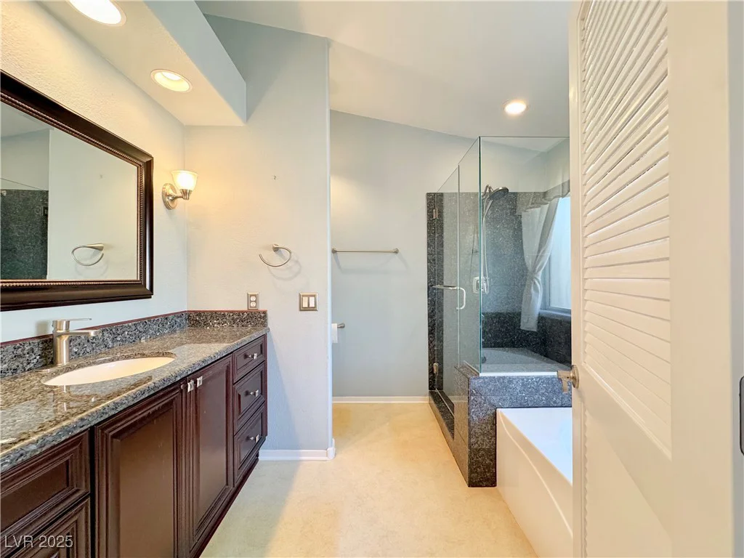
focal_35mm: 14
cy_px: 279
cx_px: 372
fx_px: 301
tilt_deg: -1.3
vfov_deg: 85.7
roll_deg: +0.7
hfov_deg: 102.1
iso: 250
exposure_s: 1/120
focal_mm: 2.22
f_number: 2.2
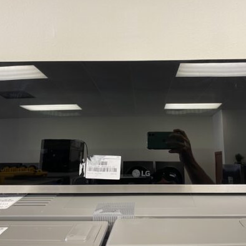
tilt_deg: -0.6
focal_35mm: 35
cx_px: 145
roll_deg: +1.3
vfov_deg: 47.2
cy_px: 113
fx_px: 281
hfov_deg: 47.0
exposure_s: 1/44
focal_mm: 4.25
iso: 100
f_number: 1.8
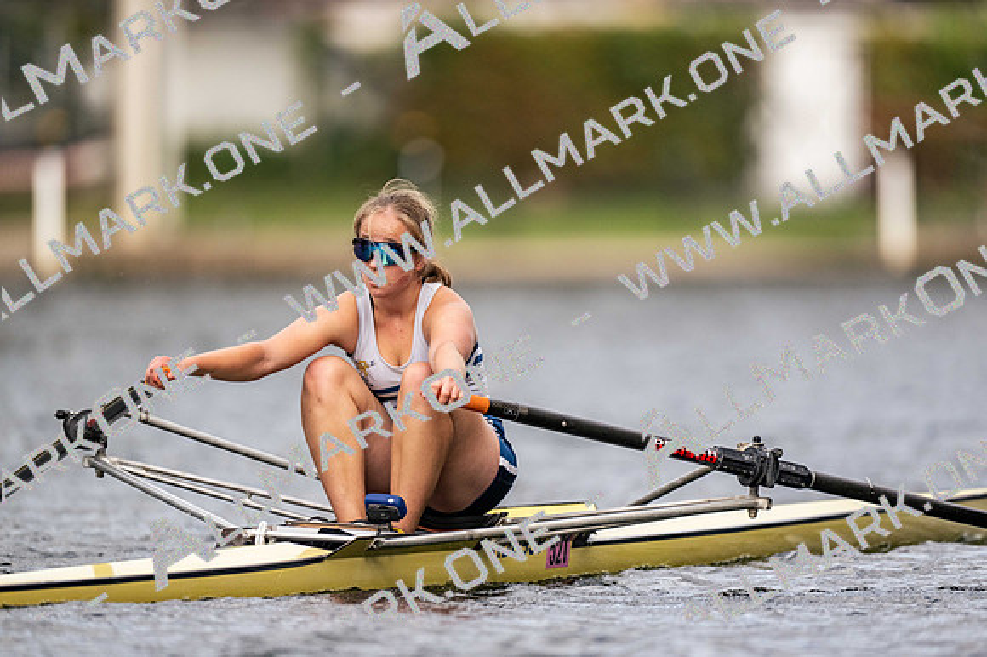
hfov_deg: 3.4
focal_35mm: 600
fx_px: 16444
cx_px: 494
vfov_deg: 2.3
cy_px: 328
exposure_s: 1/2500
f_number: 4
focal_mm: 600
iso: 800
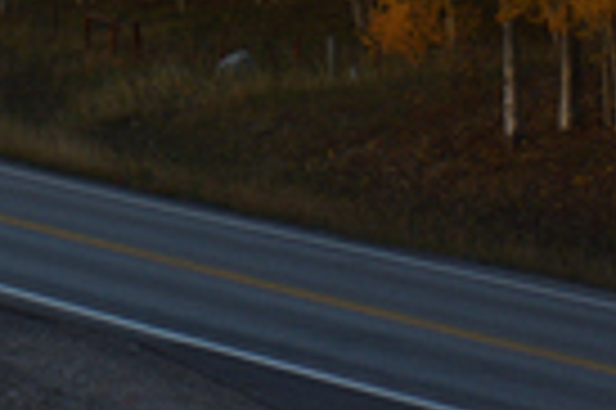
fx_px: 5469
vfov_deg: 4.2
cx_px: -148
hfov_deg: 6.4
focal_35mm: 320
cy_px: -385
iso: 400
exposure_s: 1/160
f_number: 4.8
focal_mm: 52
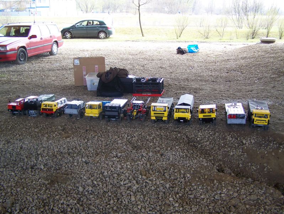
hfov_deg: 48.9
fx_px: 312
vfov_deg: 37.8
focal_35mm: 38
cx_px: 142
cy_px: 107
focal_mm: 6.3
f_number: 2.8
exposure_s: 1/125
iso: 80
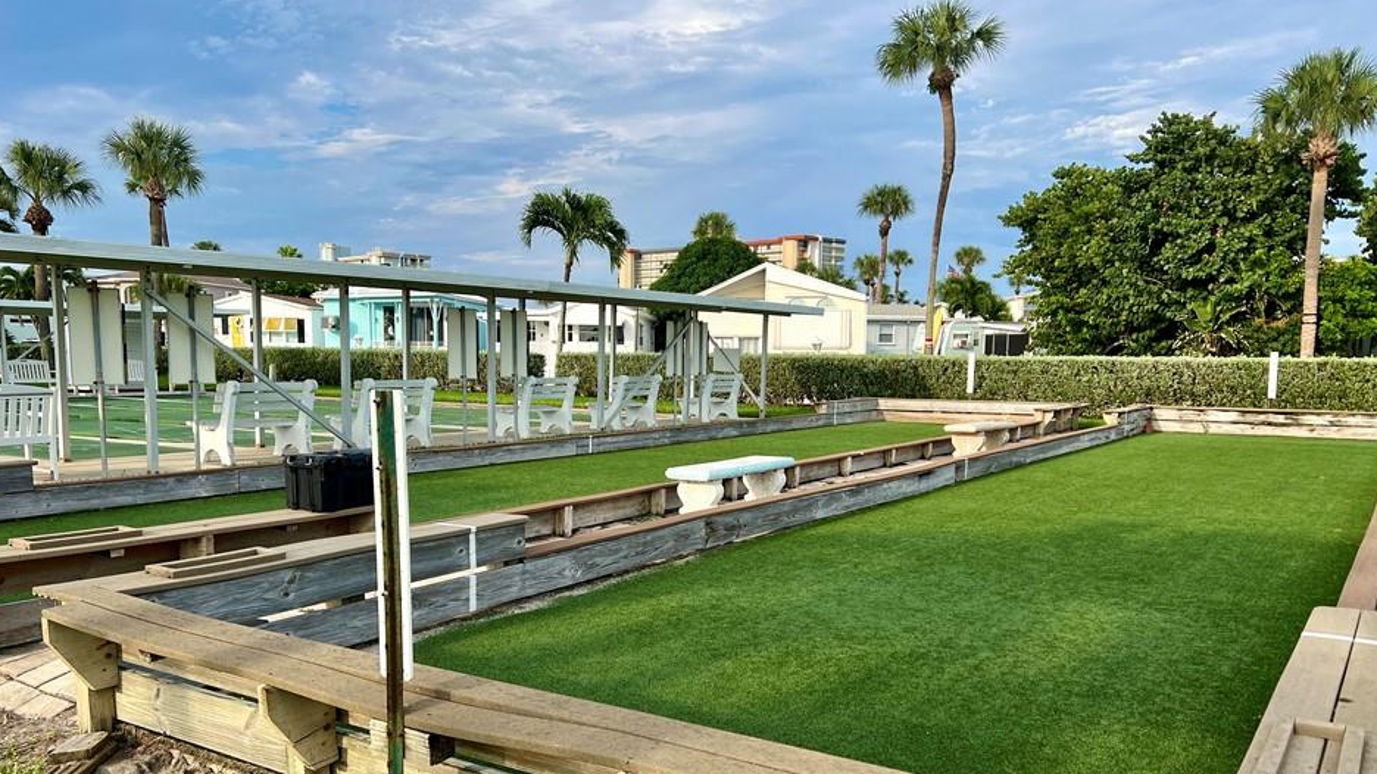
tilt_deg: -6.1
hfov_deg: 62.6
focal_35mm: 31
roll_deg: -0.2
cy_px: 478
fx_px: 1132
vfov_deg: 37.5
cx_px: 665
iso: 50
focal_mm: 5.7
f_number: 1.5
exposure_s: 1/1972
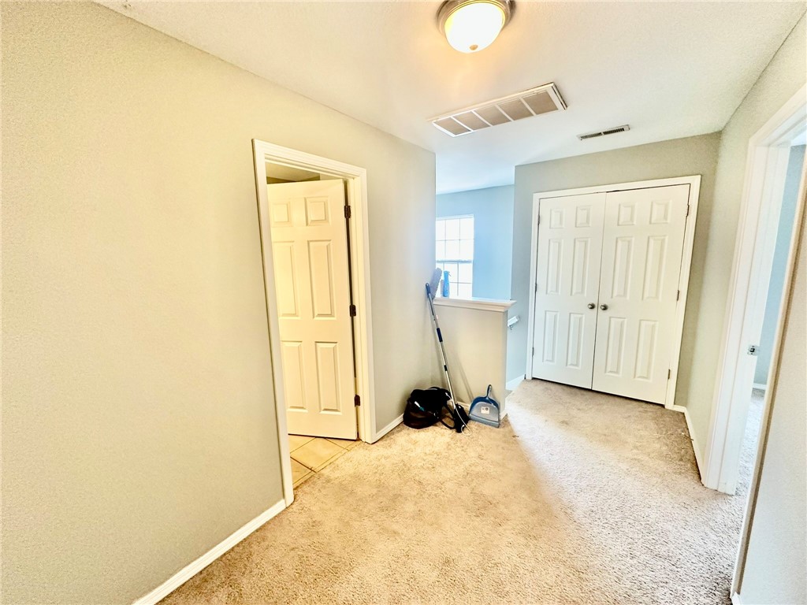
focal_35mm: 14
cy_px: 302
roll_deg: +1.2
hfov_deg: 102.1
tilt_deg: -8.8
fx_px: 326
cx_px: 404
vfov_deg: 85.7
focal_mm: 2.22
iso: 320
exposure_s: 1/120
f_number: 2.2
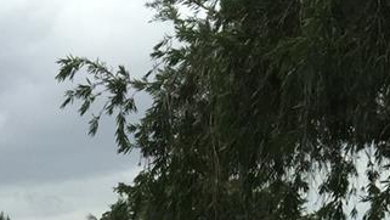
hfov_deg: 17.3
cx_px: -79
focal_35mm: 118
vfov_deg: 8.9
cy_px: 591
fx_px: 1221
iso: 32
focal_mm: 4.15
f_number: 2.2
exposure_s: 1/860
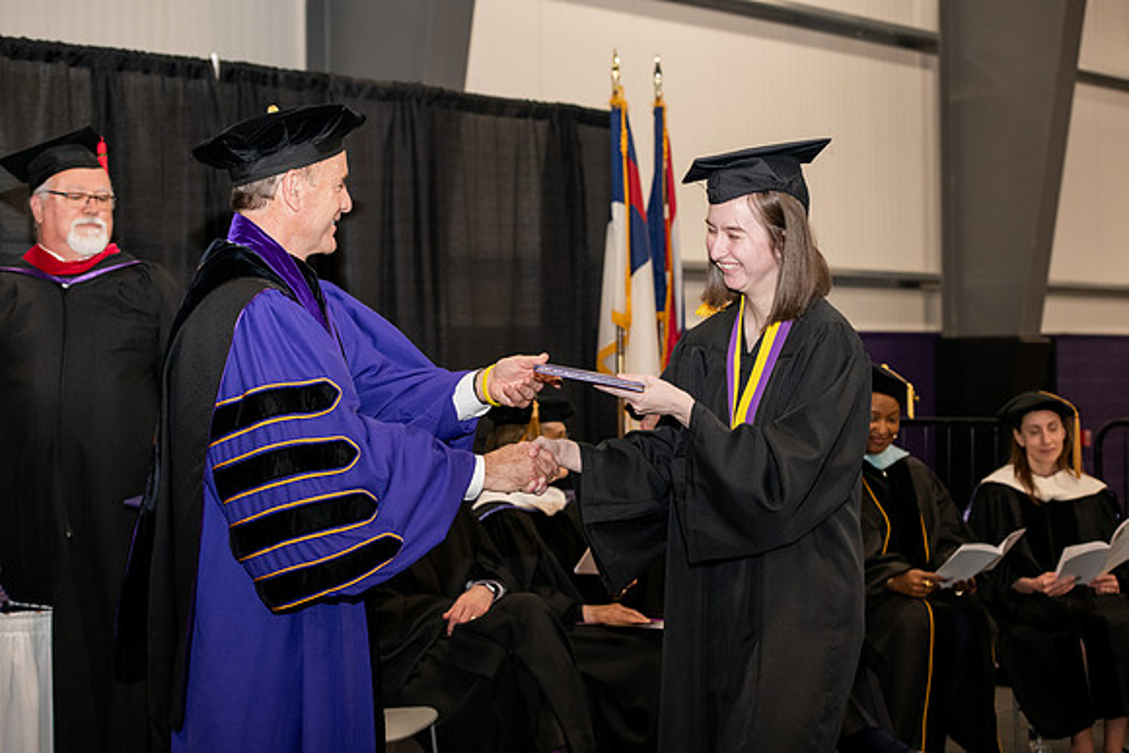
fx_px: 2196
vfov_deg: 19.5
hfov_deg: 28.8
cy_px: 376
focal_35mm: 70
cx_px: 564
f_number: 5
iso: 2000
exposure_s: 1/200
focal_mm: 70
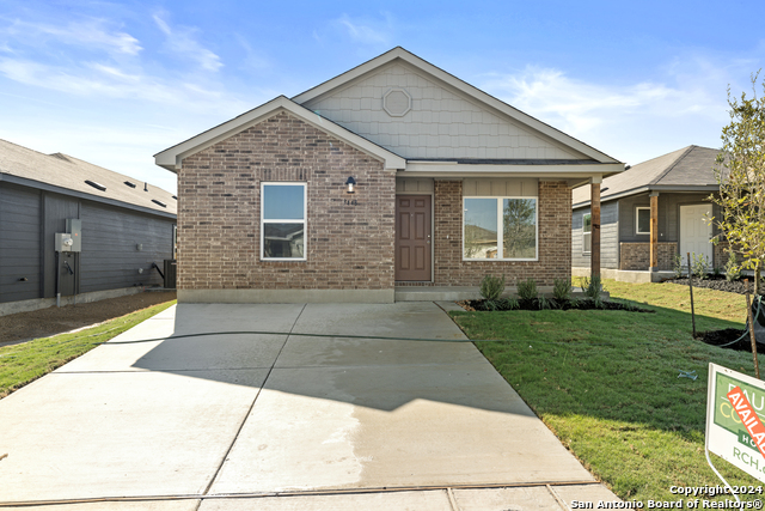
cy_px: 256
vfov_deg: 62.0
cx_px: 382
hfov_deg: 84.0
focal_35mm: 20
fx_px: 425
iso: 100
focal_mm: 20
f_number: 8
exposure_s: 1/50
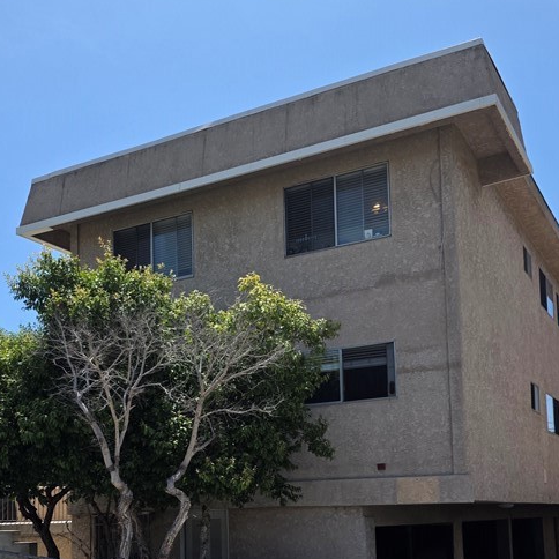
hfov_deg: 39.2
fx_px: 786
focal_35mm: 43
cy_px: 427
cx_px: 266
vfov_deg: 38.1
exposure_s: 1/6574
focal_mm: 6.3
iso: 80
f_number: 1.7
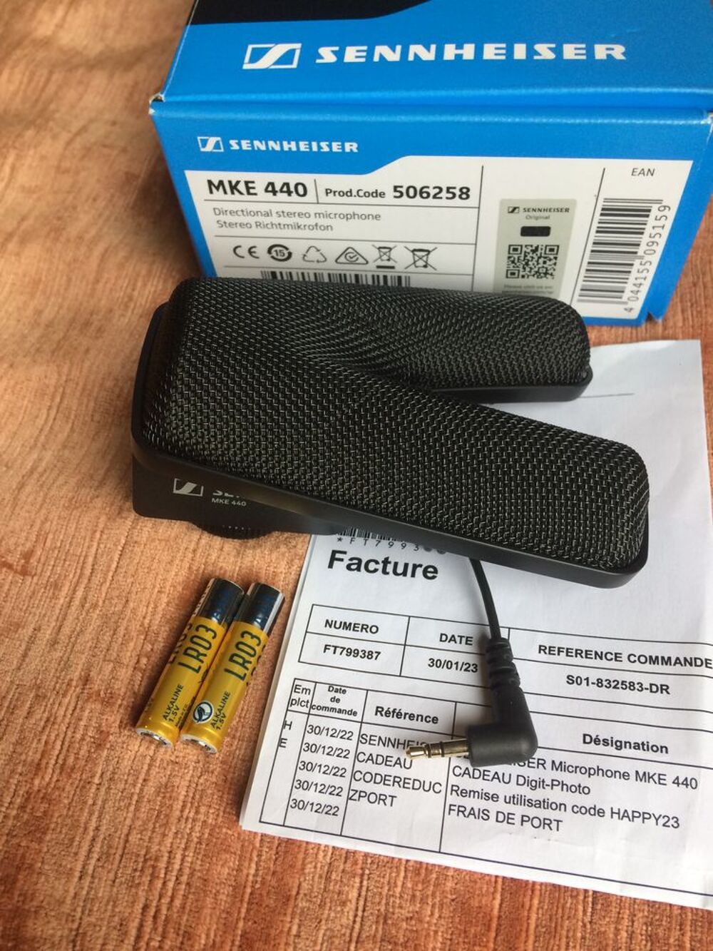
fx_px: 796
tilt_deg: -58.6
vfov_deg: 61.7
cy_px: 476
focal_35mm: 29
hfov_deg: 48.2
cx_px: 356
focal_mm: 4.15
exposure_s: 1/33
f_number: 2.2
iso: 40
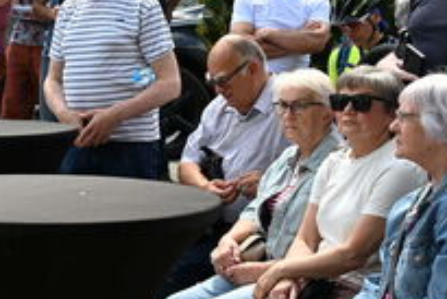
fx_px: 1478
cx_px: -46
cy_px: 104
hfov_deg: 16.7
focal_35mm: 119
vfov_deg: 11.5
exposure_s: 1/640
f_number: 4
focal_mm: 30.5
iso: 110
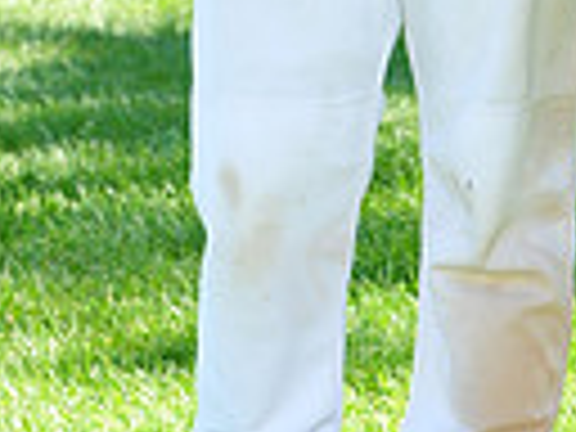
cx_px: 598
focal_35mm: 374
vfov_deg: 3.9
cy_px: -374
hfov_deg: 5.3
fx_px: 6223
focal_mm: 86
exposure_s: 1/160
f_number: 7.1
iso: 200
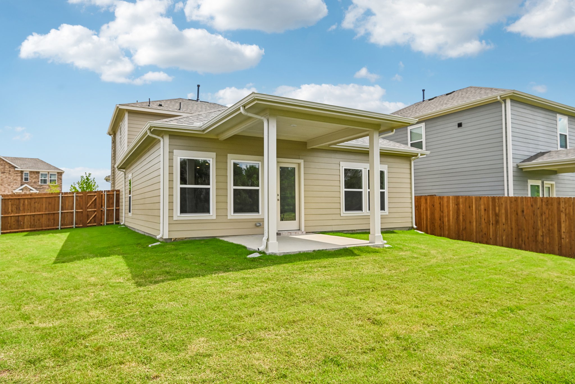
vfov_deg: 57.2
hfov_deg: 78.6
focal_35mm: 22
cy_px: 192
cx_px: 288
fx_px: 351
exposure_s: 1/1000
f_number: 8
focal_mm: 22
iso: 400
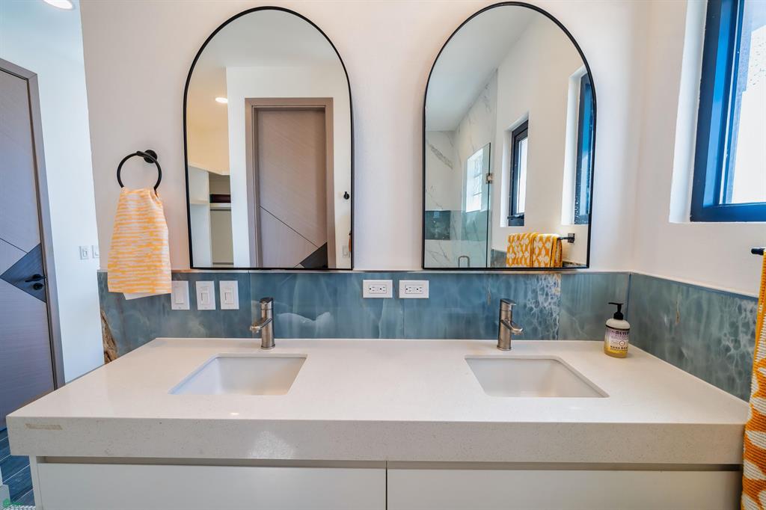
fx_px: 298
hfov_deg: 104.3
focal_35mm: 14
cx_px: 383
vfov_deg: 81.2
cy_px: 255
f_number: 5.6
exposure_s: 1/90
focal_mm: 14
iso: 400
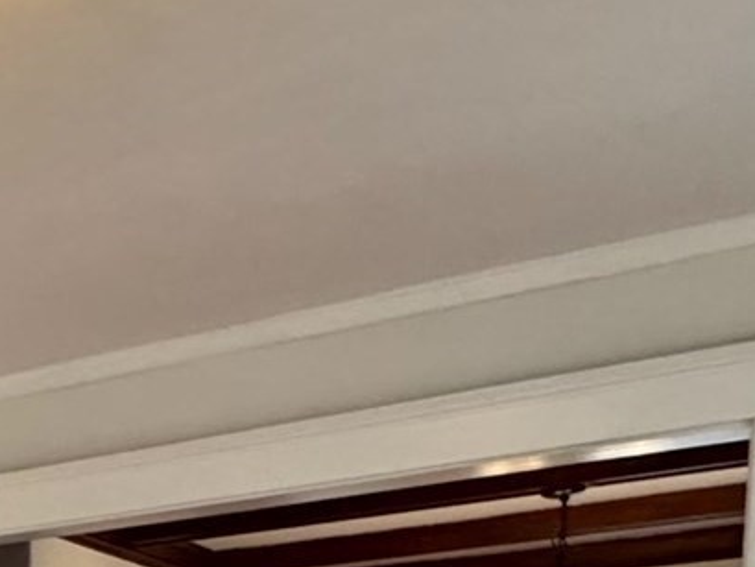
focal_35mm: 70
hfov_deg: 20.2
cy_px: 999
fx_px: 1527
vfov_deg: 17.4
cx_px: -597
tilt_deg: -6.5
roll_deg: +1.1
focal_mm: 2.22
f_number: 2.2
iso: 250
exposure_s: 1/120
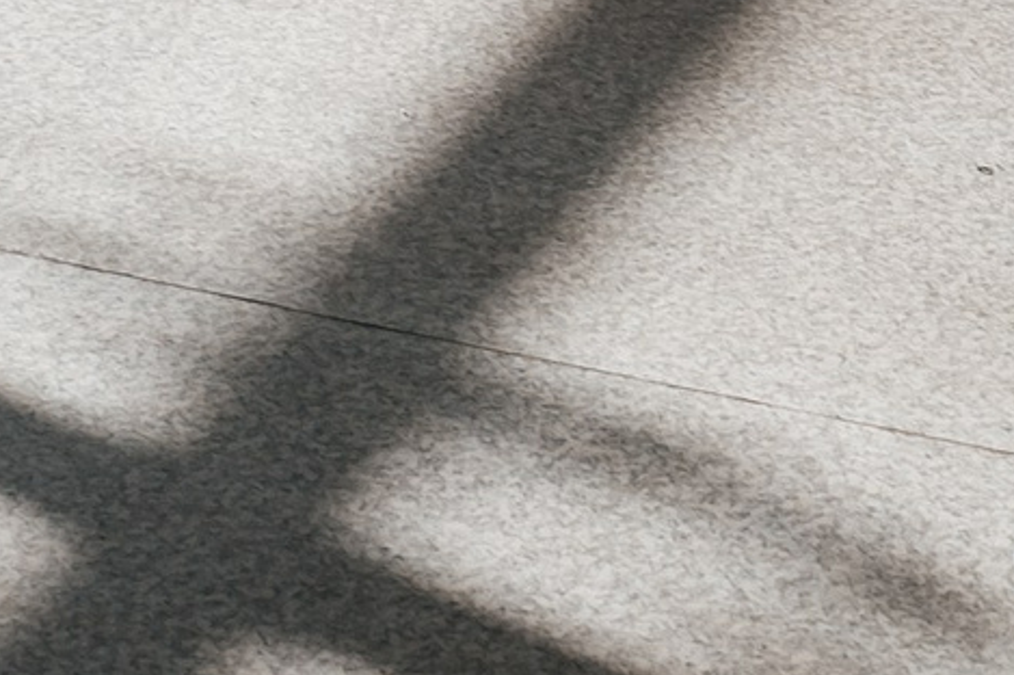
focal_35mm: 159
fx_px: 4475
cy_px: -891
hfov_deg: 12.9
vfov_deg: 8.0
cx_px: 287
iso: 110
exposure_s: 1/250
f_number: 5.6
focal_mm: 28
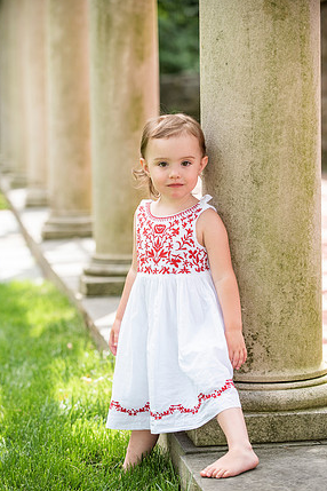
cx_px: 167
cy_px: 251
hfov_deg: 12.8
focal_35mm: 107
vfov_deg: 19.1
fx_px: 1458
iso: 640
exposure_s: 1/1000
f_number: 3.5
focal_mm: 102
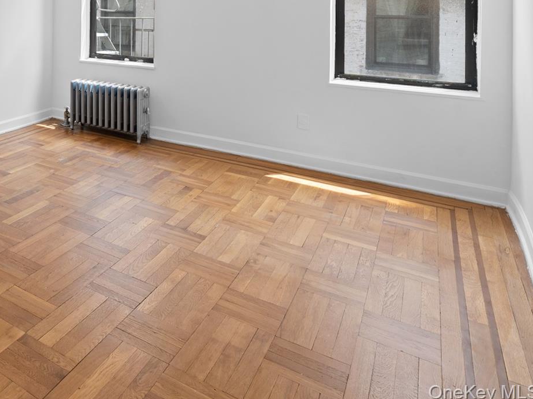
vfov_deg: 41.4
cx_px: -48
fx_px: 462
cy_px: 11
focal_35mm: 30
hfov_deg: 45.6
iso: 320
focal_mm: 14
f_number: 9
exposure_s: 1/5
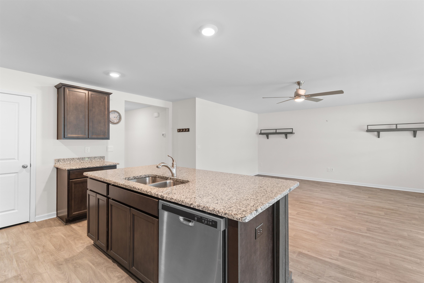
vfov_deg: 77.3
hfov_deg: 100.4
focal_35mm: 15
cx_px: 212
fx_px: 177
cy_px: 142
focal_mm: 10
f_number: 4.5
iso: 100
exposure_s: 1/2
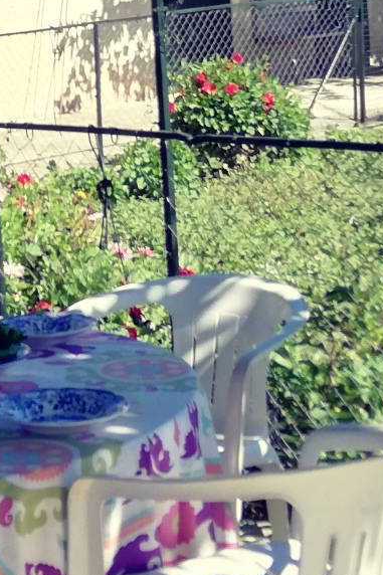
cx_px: -121
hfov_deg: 12.2
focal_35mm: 109
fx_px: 1740
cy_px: -13
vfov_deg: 18.2
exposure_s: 1/775
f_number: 2.2
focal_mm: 3.81
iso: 50
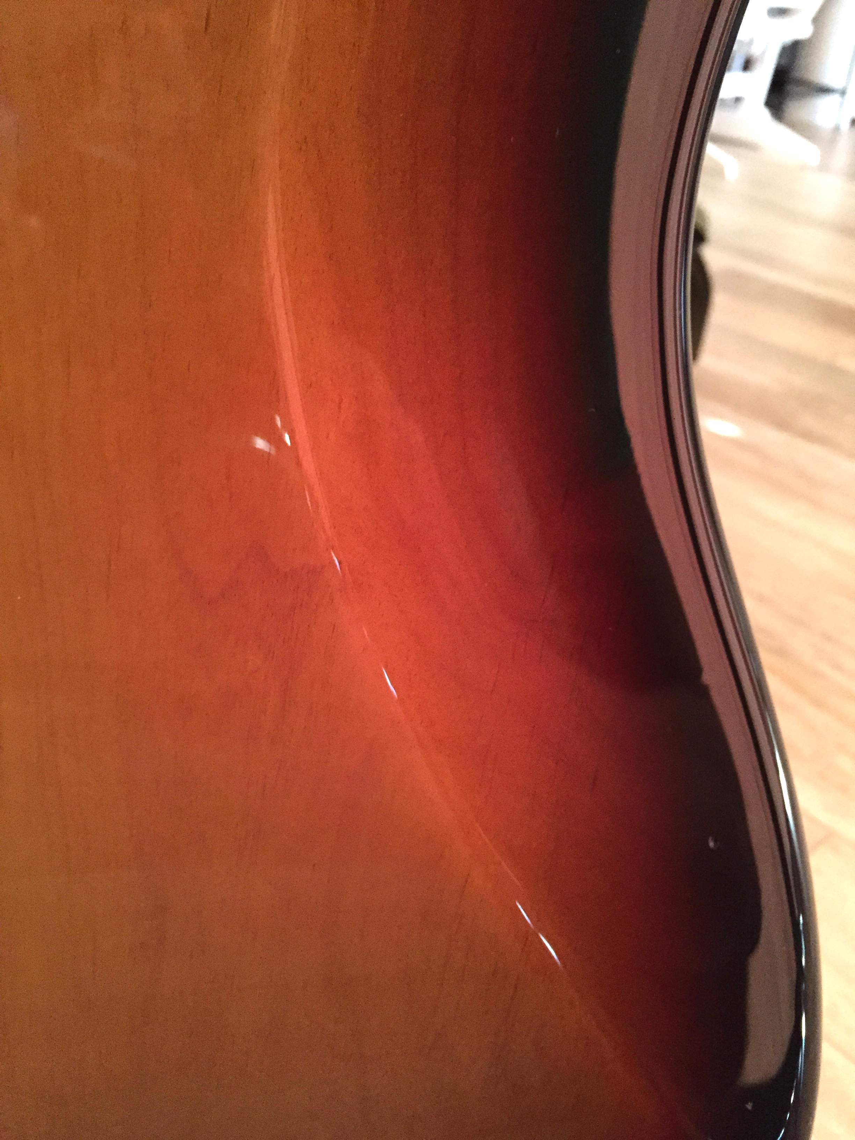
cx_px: 428
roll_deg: -5.0
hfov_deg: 48.2
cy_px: 570
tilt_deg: -33.0
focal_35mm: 29
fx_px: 955
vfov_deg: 61.7
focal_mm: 4.15
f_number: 2.2
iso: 320
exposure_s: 1/15
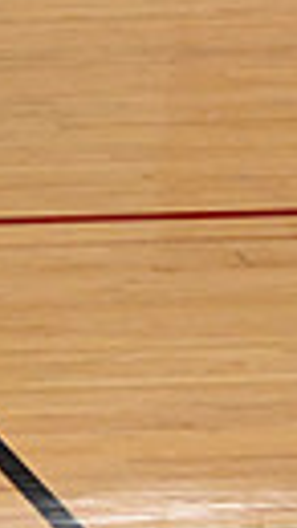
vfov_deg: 4.4
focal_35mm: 491
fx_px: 6883
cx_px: -761
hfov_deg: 2.4
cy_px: -242
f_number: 4
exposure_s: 1/400
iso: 3200
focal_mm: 70
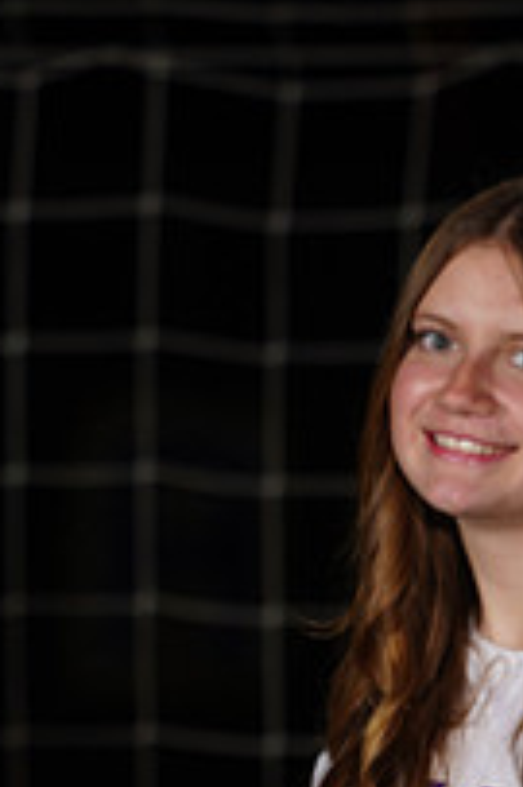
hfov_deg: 1.6
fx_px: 18706
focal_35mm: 857
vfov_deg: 2.4
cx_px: 382
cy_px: 1058
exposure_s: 1/200
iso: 200
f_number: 7.1
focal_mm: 300
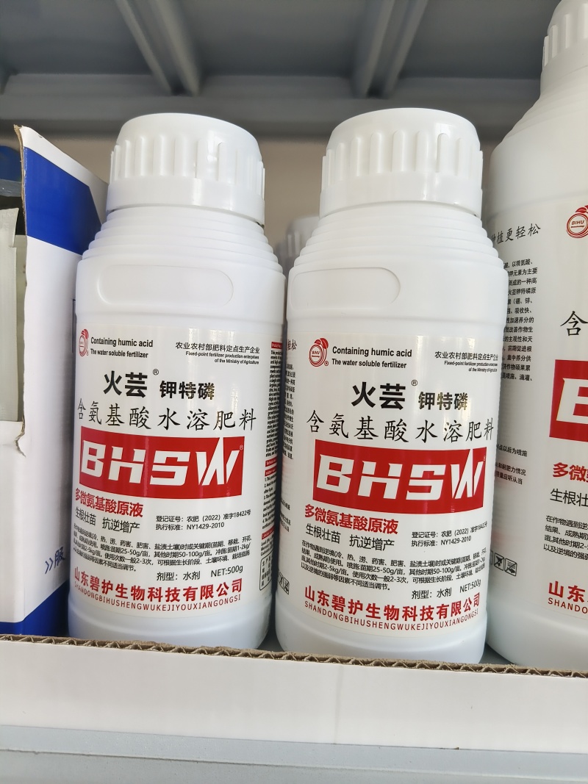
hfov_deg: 58.9
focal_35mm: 23
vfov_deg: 73.9
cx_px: 294
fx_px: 521
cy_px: 392
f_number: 1.88
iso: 358
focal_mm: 5.56
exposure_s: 1/100
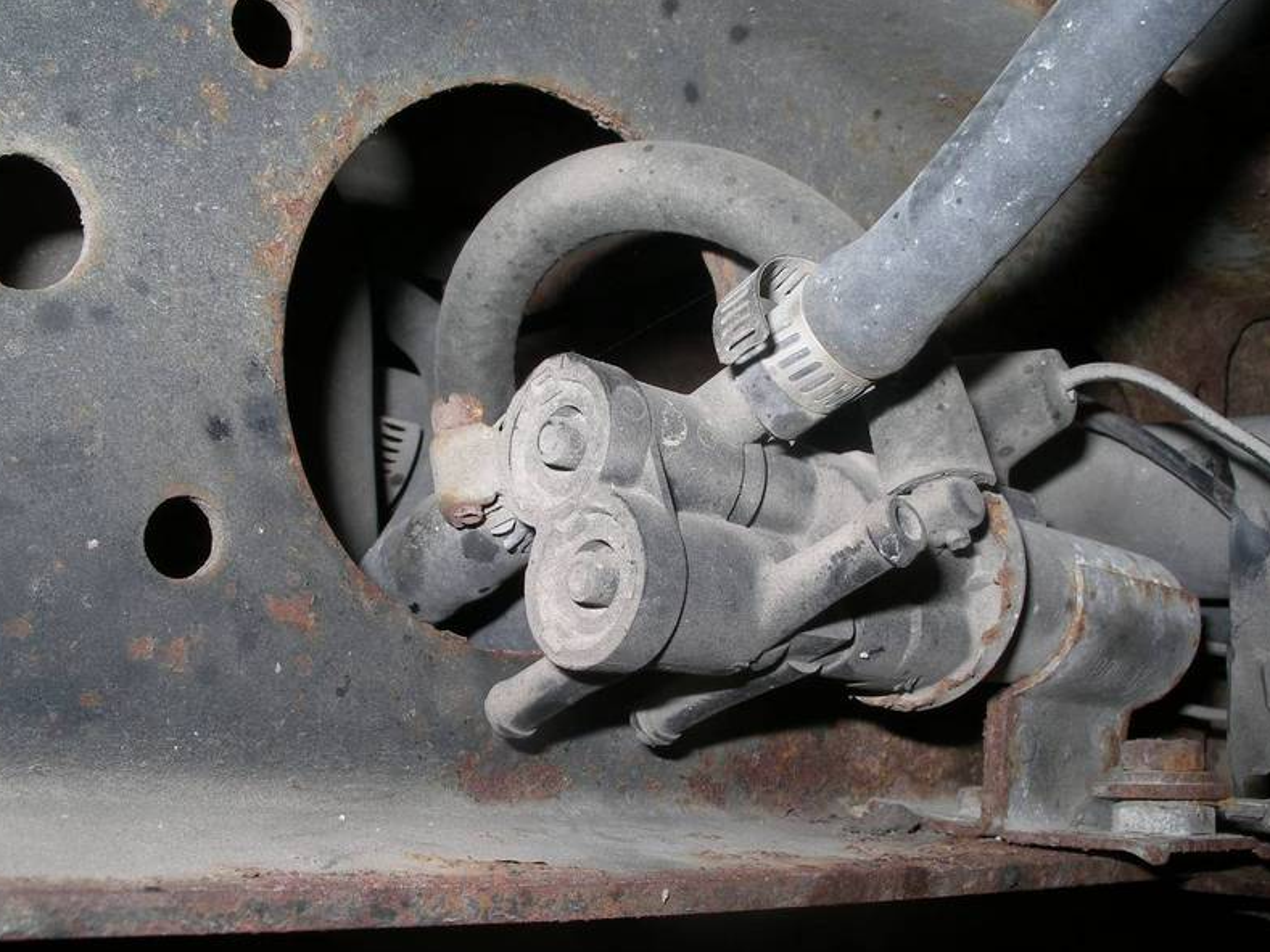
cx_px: 629
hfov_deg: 49.0
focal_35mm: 38
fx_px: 1394
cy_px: 482
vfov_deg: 37.7
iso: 80
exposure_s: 1/40
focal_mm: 7.8
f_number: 7.8
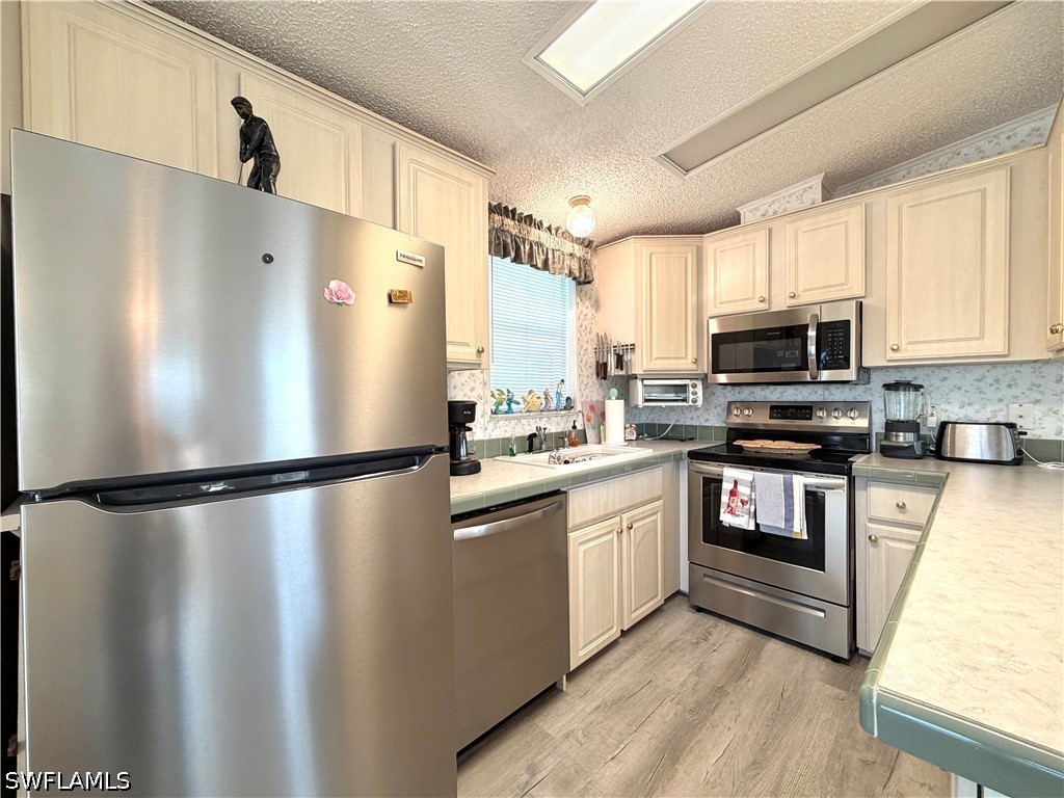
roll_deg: +0.5
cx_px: 532
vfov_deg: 85.7
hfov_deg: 102.1
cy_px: 399
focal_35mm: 14
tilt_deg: -1.1
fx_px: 430
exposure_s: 1/120
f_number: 2.2
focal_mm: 2.22
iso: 160
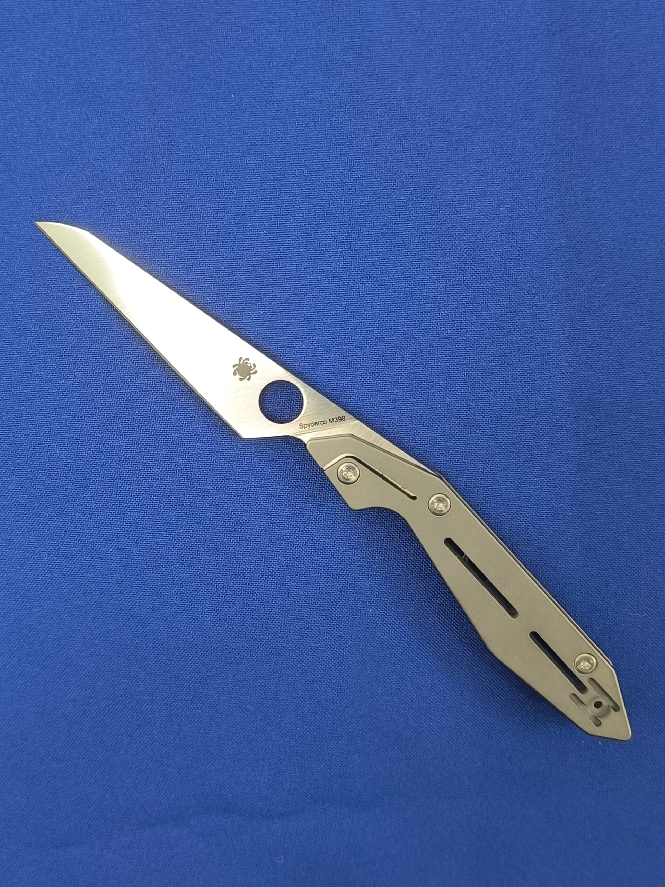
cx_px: 332
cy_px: 444
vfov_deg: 41.2
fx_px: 1178
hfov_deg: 31.5
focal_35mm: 46
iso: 640
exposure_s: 1/100
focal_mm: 6.14
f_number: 1.65
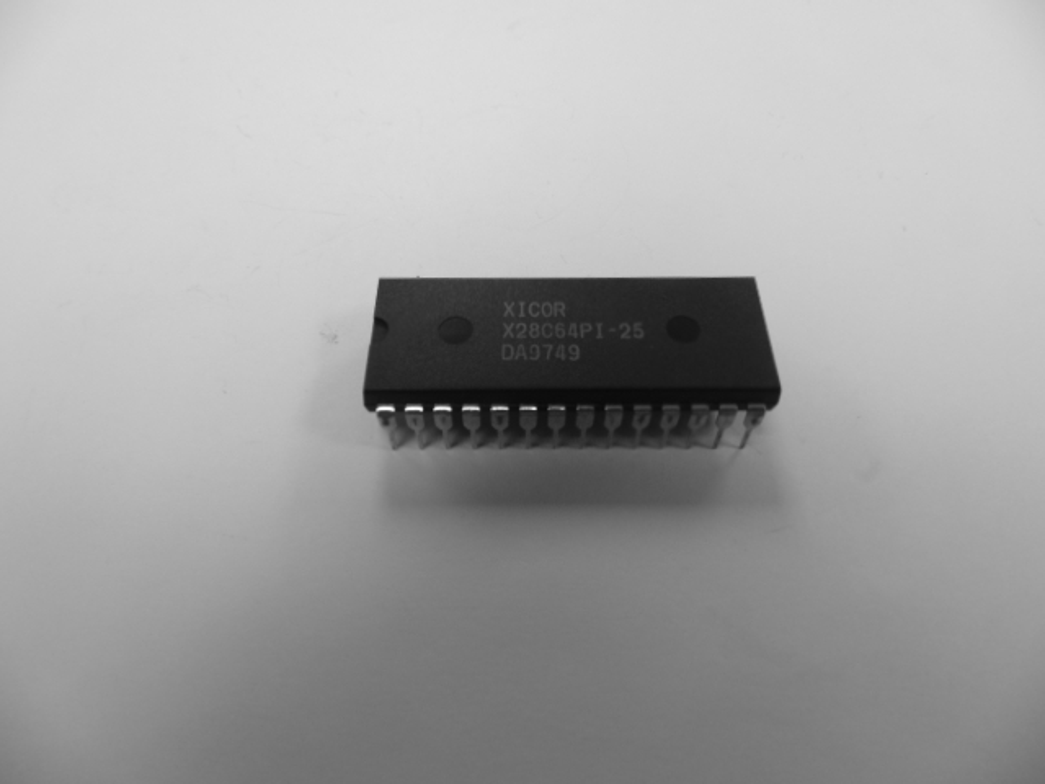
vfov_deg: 61.1
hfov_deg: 76.4
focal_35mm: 22
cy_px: 392
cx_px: 522
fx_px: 664
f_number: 3.1
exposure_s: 1/30
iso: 100
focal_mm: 4
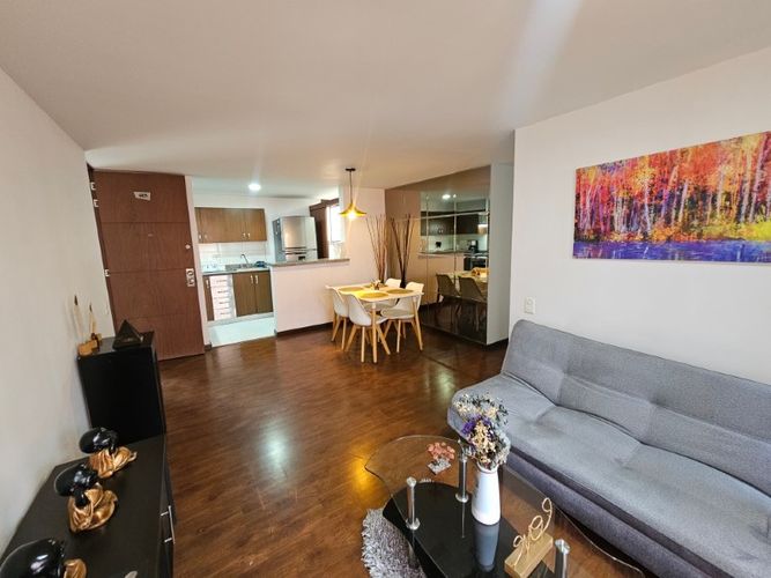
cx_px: 386
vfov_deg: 89.9
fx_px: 289
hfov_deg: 106.2
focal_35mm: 13
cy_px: 289
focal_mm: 2.2
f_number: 2.2
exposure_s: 1/30
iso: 320
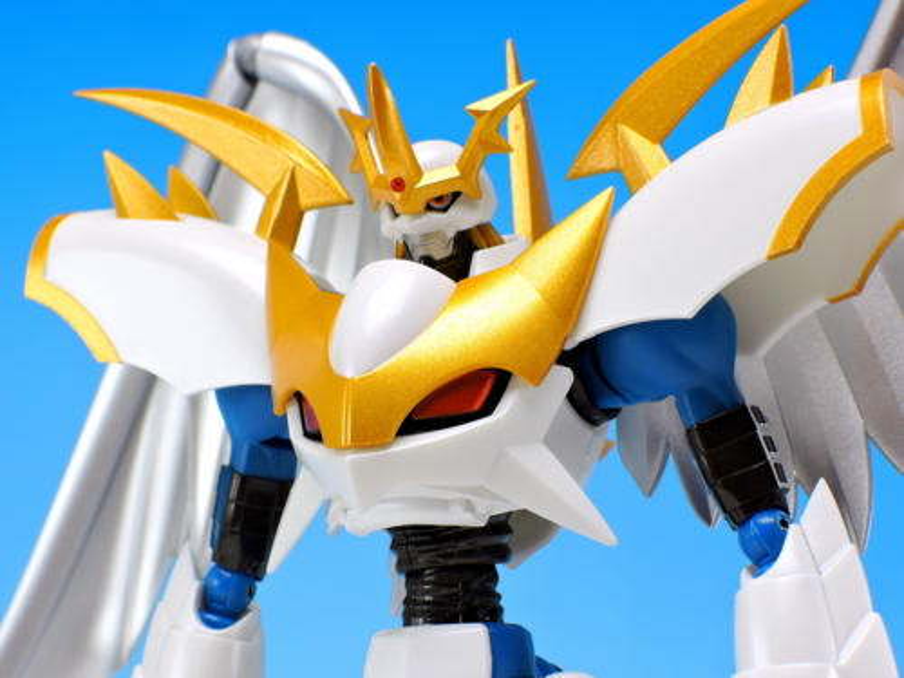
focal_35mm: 120
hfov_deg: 16.4
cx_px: 452
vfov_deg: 12.3
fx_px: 3134
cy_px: 339
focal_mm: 25.5
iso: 80
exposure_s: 1/1.6
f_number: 8
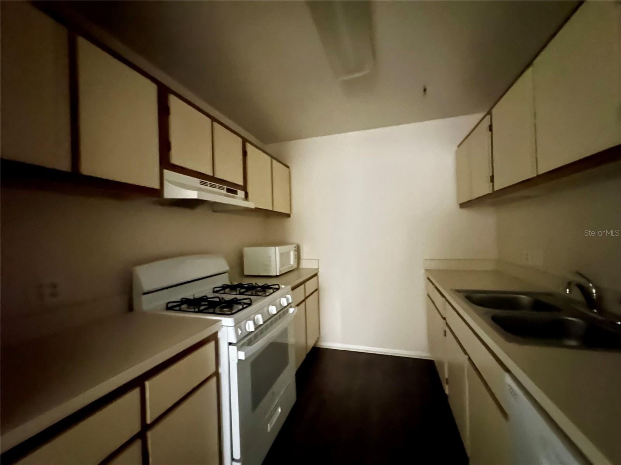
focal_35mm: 14
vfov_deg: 85.7
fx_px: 251
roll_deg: +2.0
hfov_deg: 102.1
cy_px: 232
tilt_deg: +0.0
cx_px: 310
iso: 3200
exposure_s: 1/8
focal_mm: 2.22
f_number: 2.2
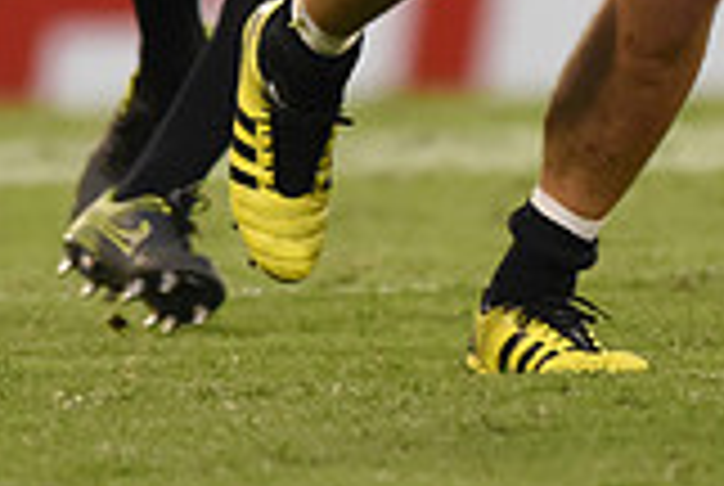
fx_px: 30464
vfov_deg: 0.9
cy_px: -376
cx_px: 679
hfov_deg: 1.4
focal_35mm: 1512
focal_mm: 420
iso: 2500
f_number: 4
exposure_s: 1/800
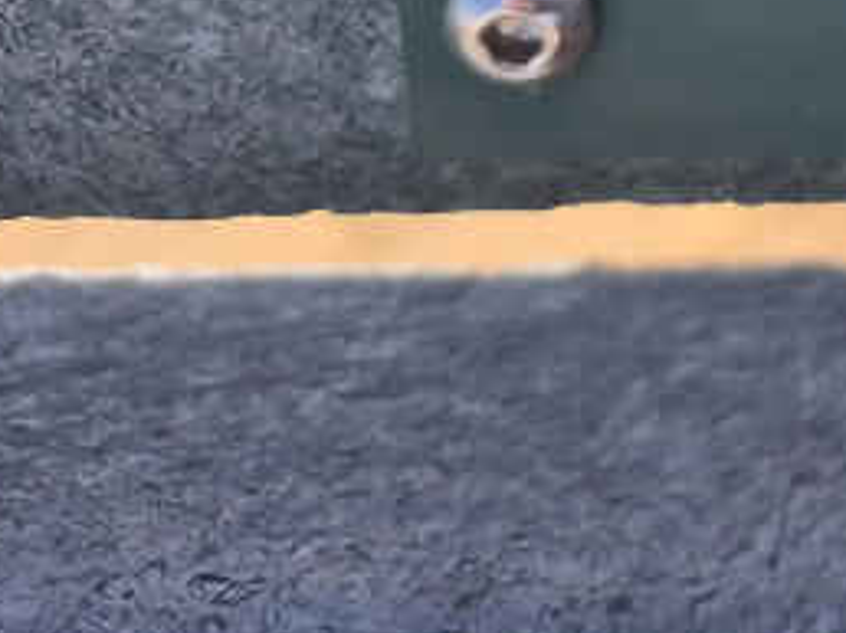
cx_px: 1892
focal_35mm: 107
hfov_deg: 14.1
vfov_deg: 11.9
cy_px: -728
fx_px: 2613
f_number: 1.8
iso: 25
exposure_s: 1/796
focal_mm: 5.4
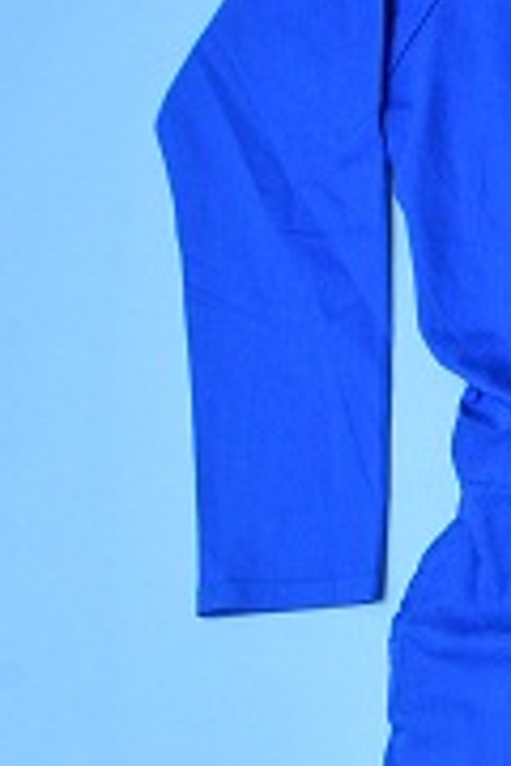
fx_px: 2129
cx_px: 873
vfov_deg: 19.2
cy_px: 921
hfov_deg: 12.6
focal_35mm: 100
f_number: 8
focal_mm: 24
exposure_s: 1/125
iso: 640
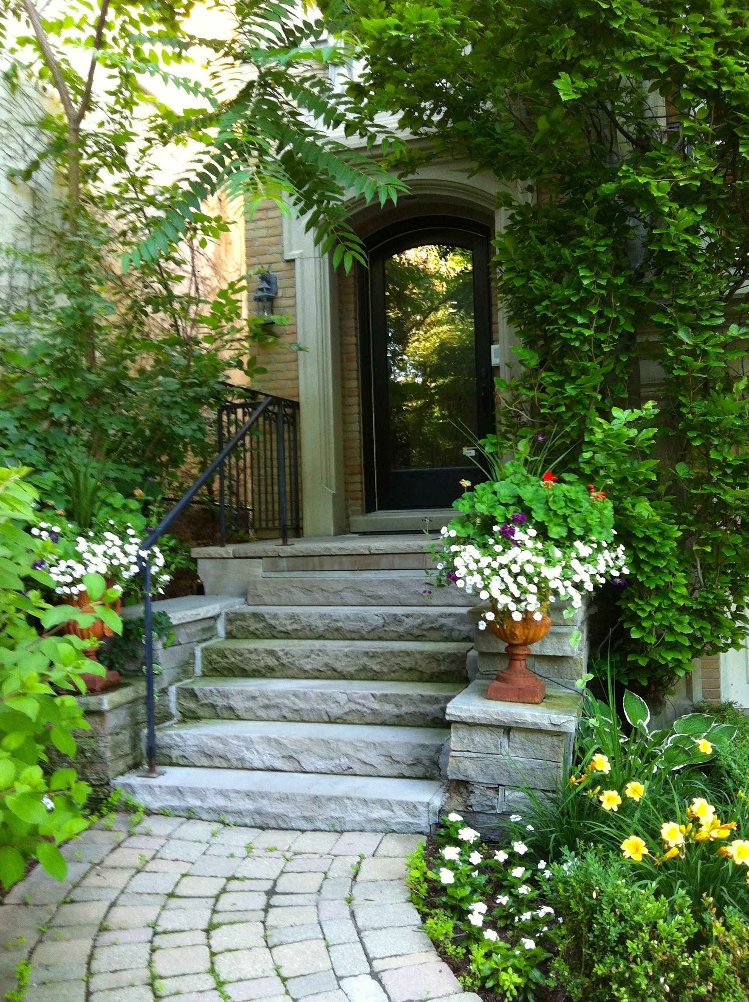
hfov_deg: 40.6
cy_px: 501
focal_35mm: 35
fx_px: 1012
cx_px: 374
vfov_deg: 52.7
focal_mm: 3.85
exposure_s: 1/15
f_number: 2.8
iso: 100
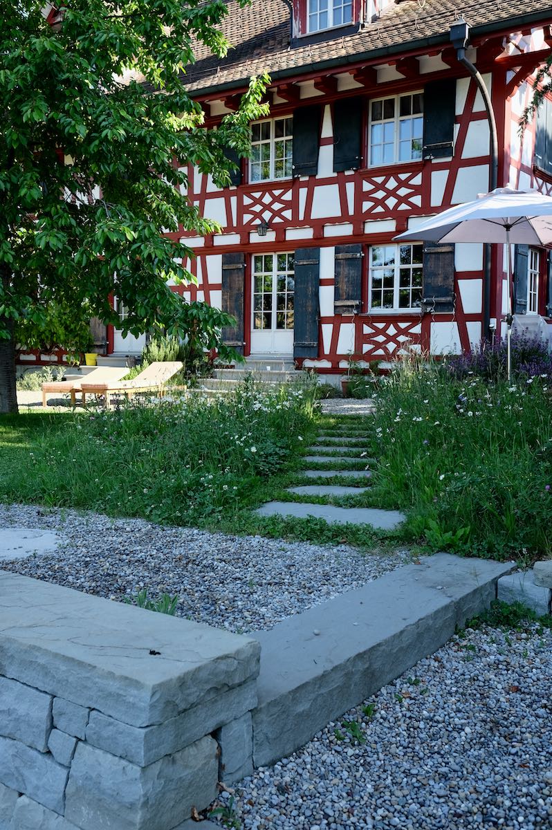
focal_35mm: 35
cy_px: 415
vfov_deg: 54.5
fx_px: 806
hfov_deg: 37.8
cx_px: 276
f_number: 5.6
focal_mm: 23
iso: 400
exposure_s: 1/170
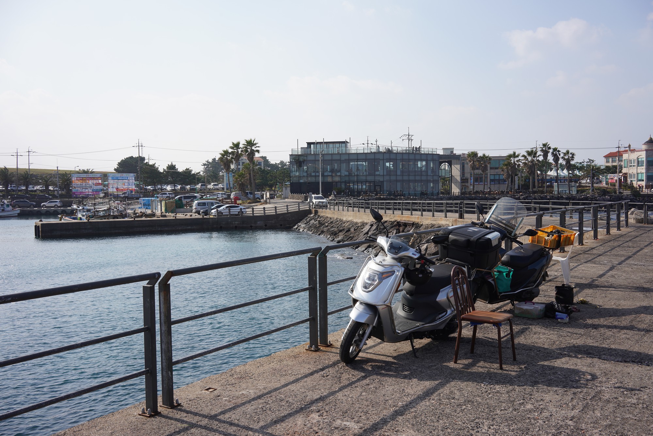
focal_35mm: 35
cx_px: 326
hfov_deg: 54.4
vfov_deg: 37.9
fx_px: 635
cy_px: 218
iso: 100
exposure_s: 1/100
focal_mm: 35
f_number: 13
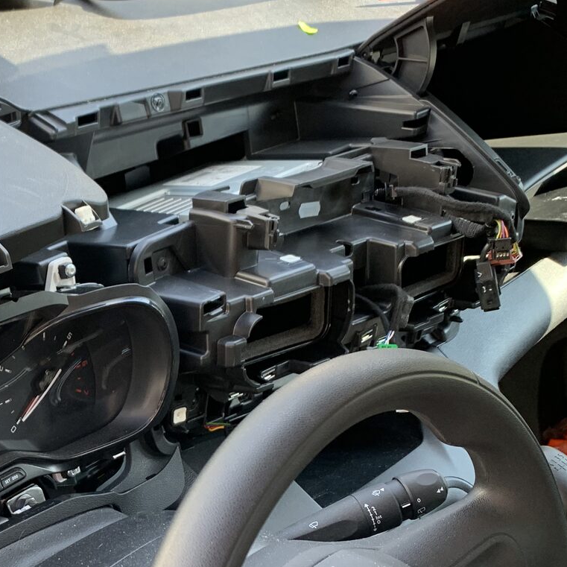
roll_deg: -0.8
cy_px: 416
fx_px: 1075
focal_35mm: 58
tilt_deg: -43.7
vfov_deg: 29.2
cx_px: 27
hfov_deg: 28.1
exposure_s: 1/121
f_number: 1.8
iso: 50
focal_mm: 4.25
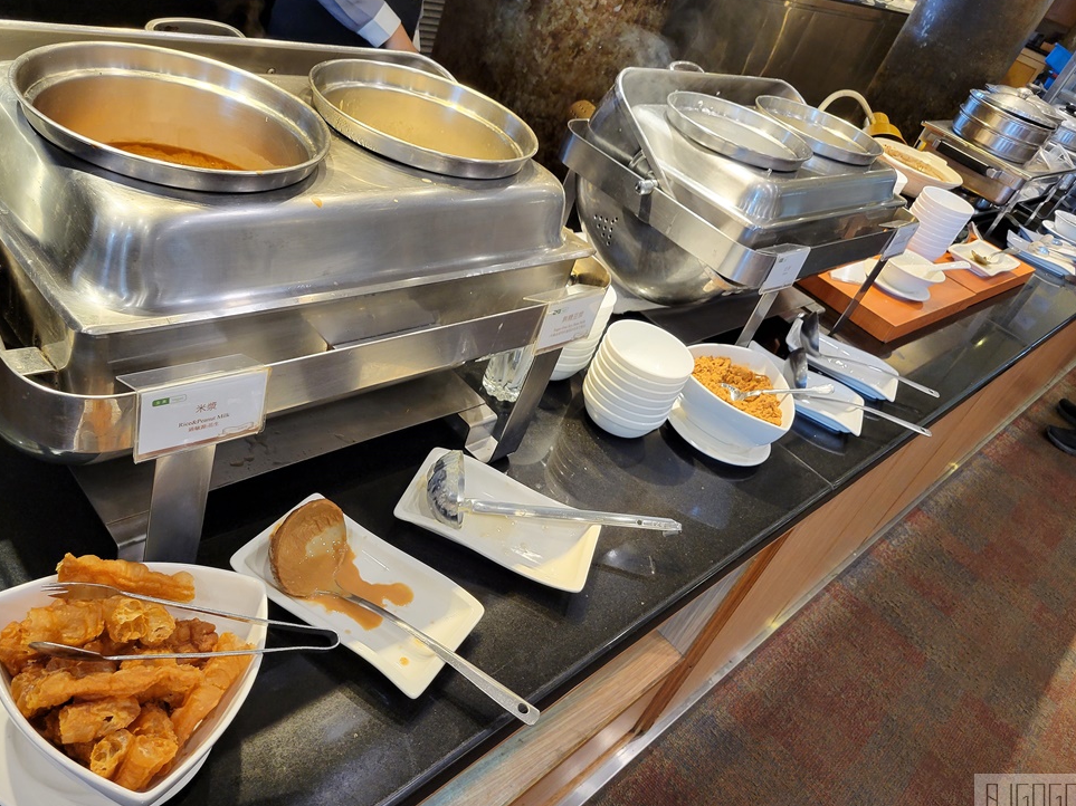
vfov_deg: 51.3
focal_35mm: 27
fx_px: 839
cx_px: 527
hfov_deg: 65.3
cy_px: 402
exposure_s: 1/60
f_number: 1.8
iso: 200
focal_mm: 5.4
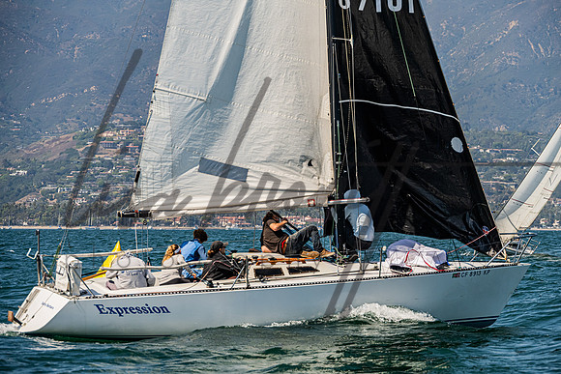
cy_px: 192
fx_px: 2882
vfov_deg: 7.4
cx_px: 300
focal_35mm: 185
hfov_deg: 11.1
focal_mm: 170
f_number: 8
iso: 500
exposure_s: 1/2000
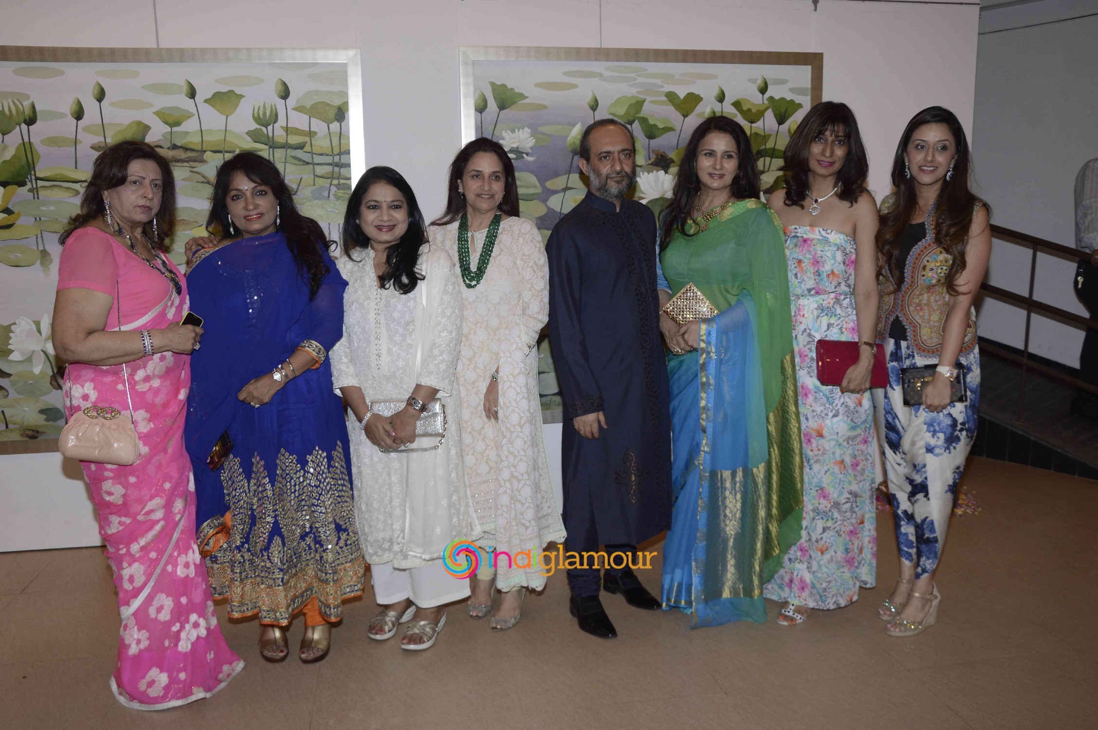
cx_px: 549
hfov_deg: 59.5
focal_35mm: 32
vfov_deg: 41.6
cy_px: 365
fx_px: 960
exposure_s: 1/250
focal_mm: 21
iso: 400
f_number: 6.3
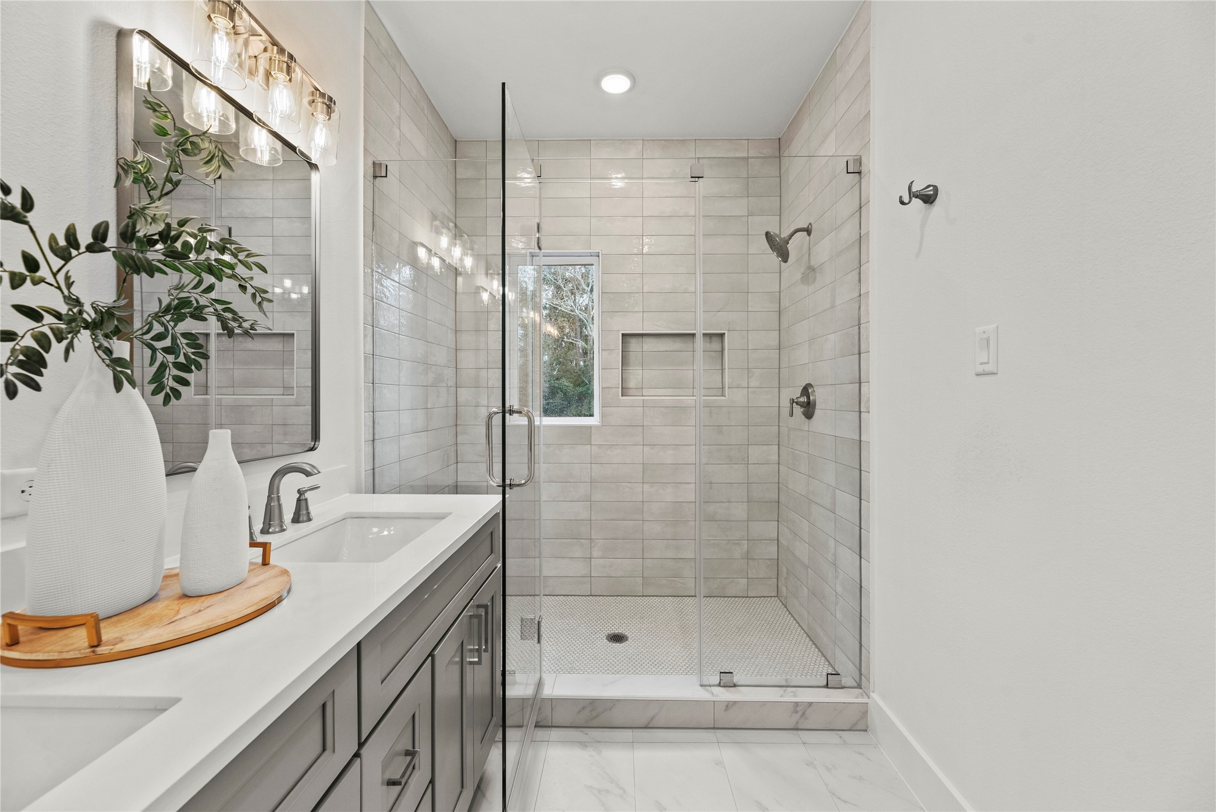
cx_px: 608
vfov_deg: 81.2
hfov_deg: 104.2
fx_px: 473
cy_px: 406
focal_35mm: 14
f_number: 8
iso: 800
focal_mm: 14
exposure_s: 1/15
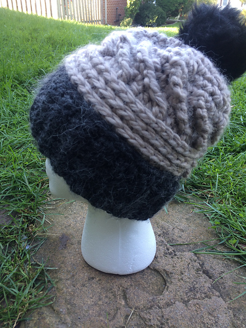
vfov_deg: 61.7
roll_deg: +0.6
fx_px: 275
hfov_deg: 48.2
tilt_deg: -27.5
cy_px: 164
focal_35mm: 29
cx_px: 123
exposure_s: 1/60
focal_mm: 4.15
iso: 32
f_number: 2.2
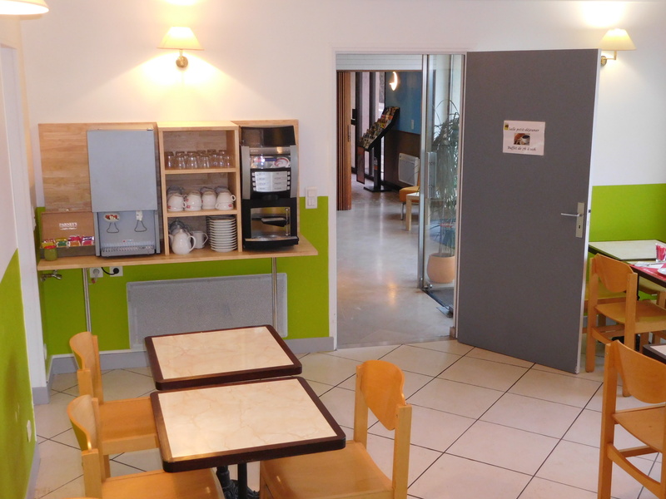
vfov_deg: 36.0
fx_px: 770
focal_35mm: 40
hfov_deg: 46.8
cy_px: 250
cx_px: 333
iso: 450
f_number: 3.9
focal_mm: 7.1
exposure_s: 1/30
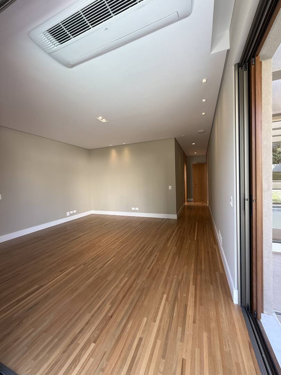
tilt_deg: -0.2
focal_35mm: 14
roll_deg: +1.3
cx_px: 140
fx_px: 152
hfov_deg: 85.7
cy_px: 188
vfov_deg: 102.1
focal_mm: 2.22
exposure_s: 1/99
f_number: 2.2
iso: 64
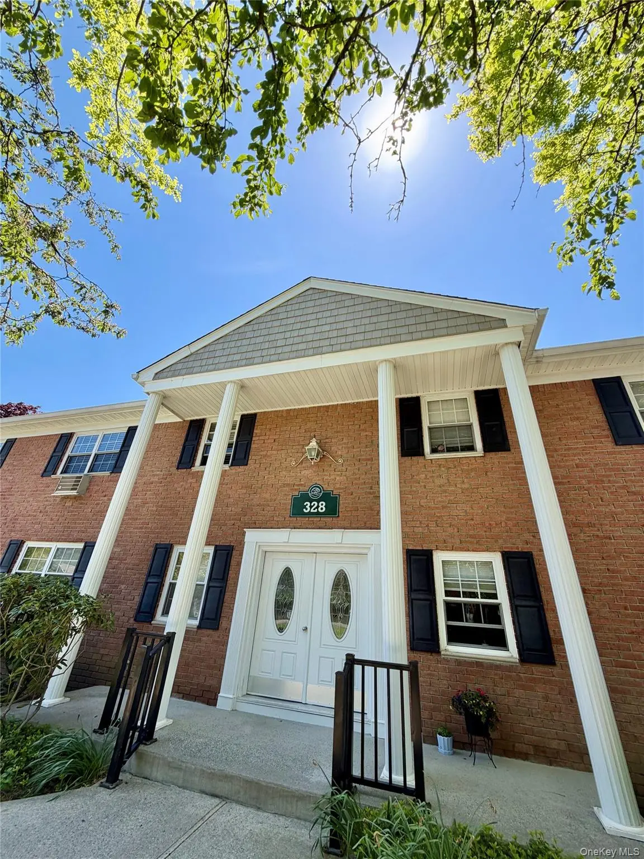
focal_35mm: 14
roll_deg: -4.7
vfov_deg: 102.1
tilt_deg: +28.6
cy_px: 430
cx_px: 322
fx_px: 347
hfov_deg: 85.7
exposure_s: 1/333
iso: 50
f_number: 2.2
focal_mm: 2.22
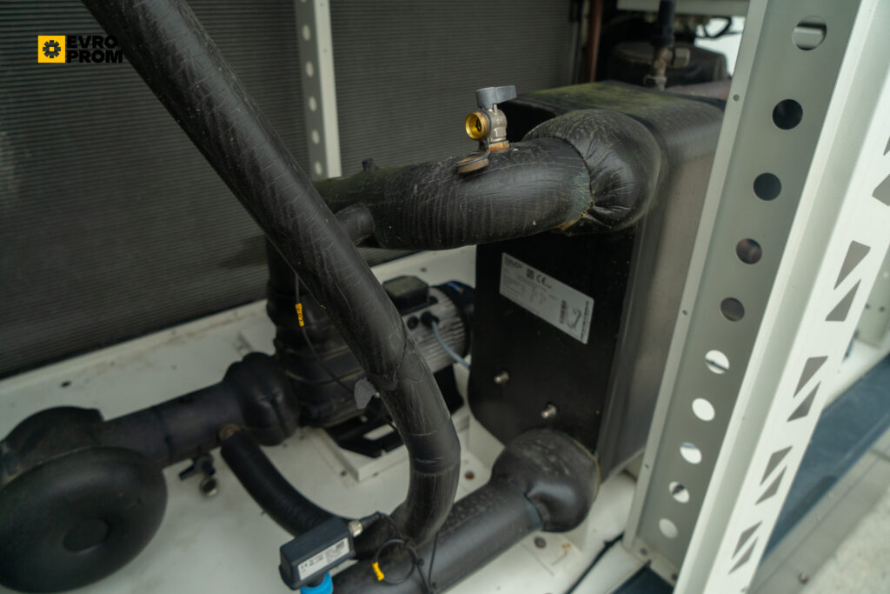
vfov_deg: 53.1
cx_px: 445
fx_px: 593
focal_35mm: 24
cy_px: 297
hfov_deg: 73.7
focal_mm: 24
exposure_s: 1/200
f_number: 4.5
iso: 500
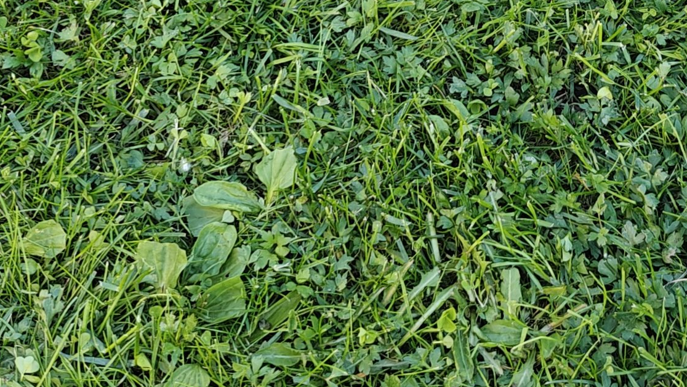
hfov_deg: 23.1
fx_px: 1676
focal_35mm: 92
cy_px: -183
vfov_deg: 12.5
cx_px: 437
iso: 125
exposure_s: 1/100
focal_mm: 6.06
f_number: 1.6
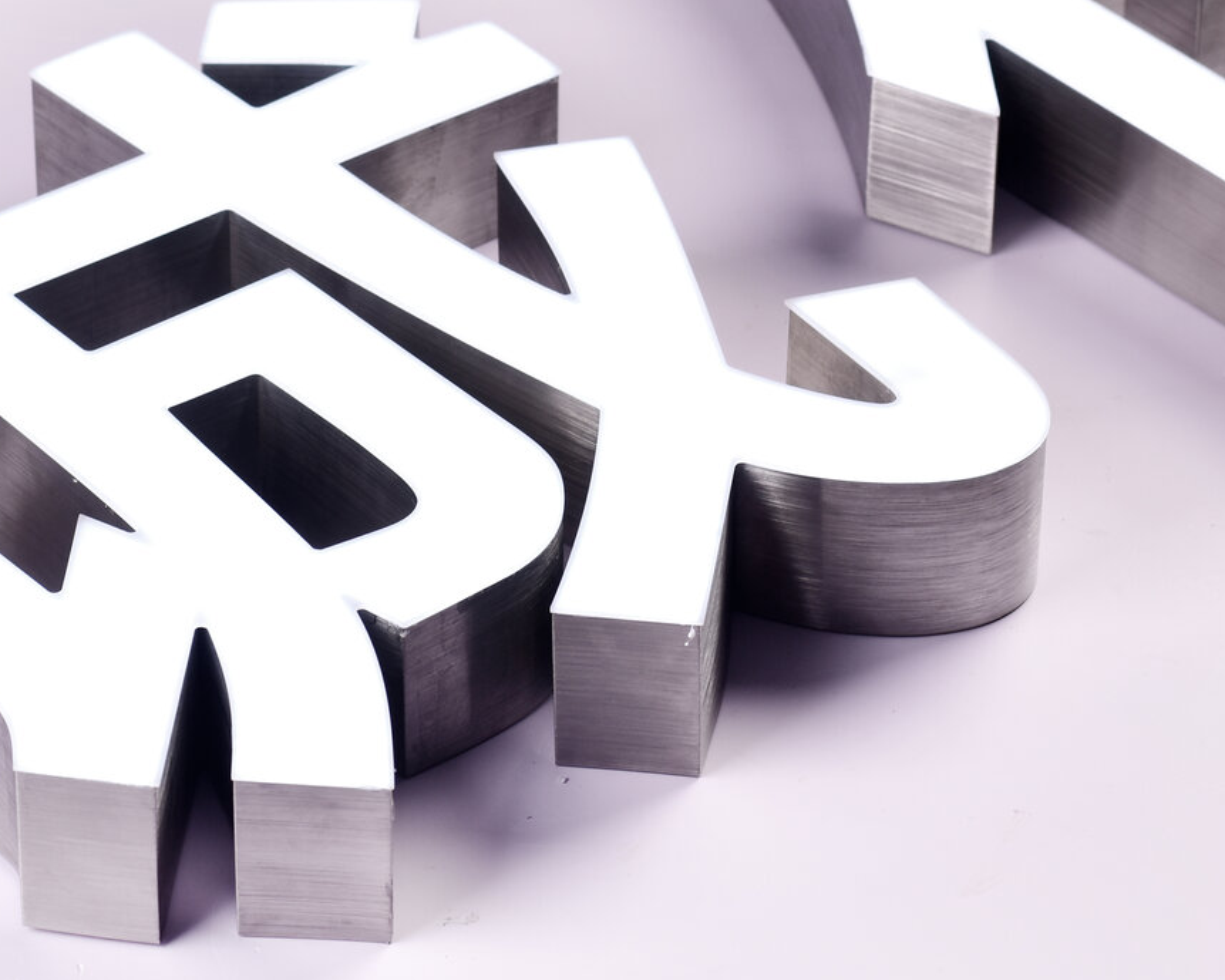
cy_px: 225
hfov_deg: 12.3
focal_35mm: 157
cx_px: 707
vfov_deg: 9.8
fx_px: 5693
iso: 100
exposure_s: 1/125
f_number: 6.3
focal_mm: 50
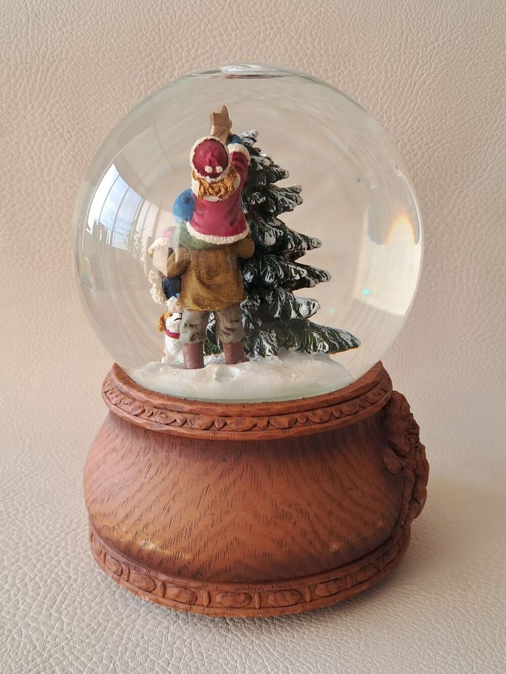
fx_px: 526
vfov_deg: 65.3
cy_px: 337
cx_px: 253
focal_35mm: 27
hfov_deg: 51.4
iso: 50
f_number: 1.8
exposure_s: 1/50
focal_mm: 4
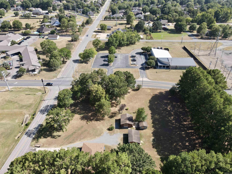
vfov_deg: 56.8
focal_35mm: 24
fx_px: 161
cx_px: 116
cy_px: 87
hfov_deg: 71.6
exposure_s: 1/320
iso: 100
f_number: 2.8
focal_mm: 4.5
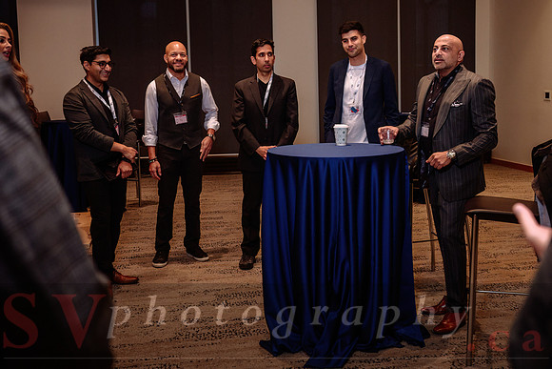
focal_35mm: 43
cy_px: 154
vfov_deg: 31.2
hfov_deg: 45.3
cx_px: 324
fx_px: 658
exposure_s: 1/100
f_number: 3.5
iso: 1000
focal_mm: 36
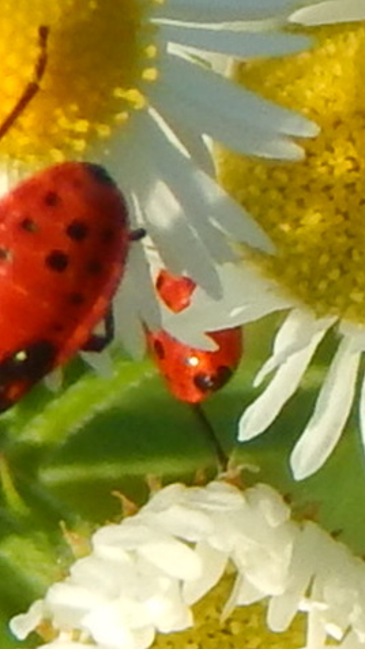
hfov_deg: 7.3
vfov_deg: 13.0
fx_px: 2854
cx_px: 91
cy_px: 260
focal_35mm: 166
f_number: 4.3
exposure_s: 1/800
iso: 125
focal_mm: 15.3
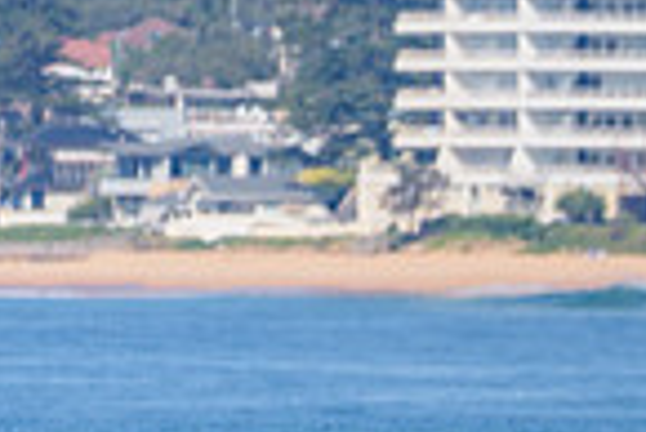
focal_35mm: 1997
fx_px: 35870
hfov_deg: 1.0
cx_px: 989
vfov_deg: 0.7
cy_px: 746
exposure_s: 1/2000
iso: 125
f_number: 5.6
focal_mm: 500
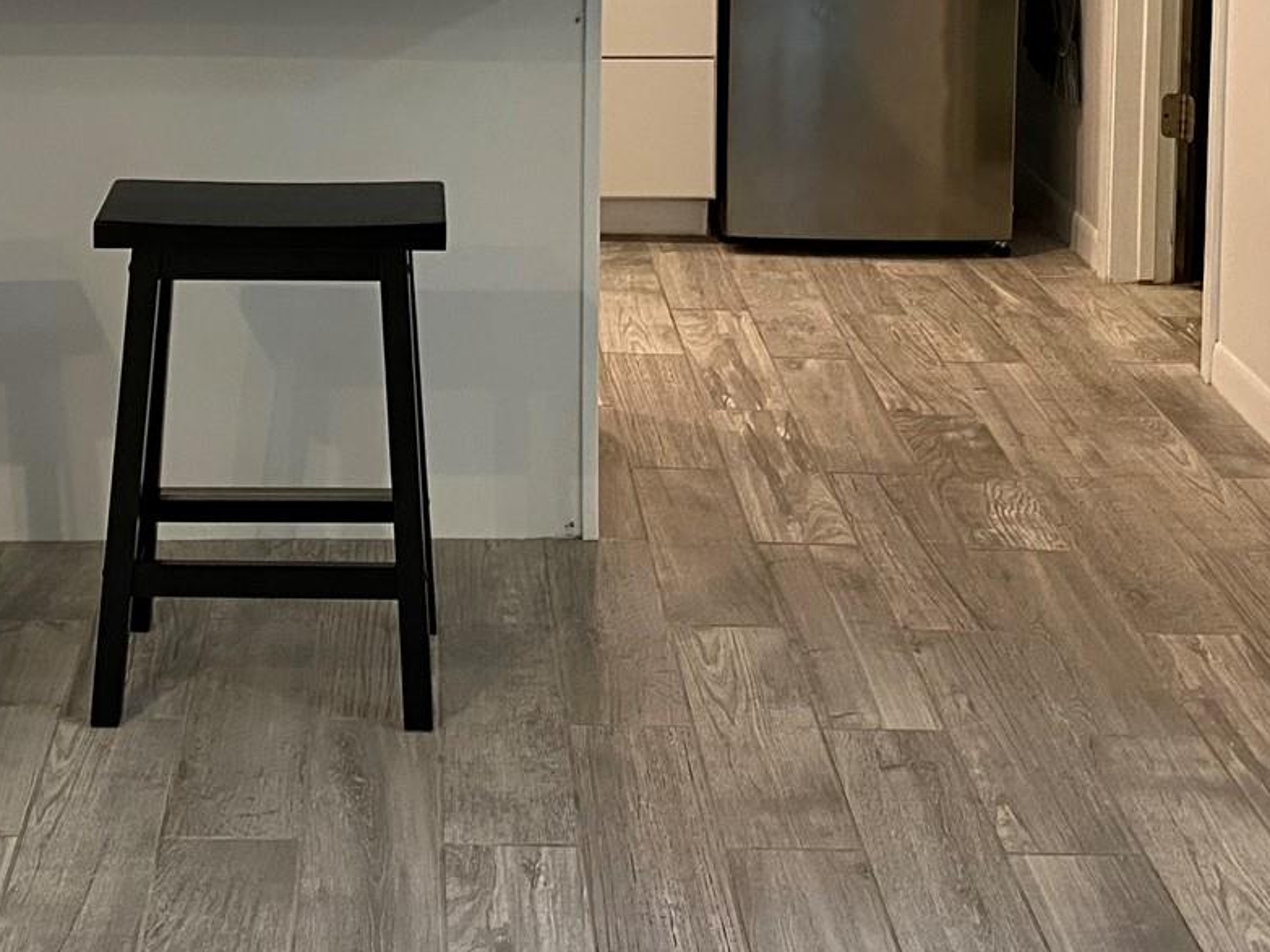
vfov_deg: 20.5
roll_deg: -0.4
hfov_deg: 28.4
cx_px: 420
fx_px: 2494
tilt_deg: -6.3
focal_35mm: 68
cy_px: -135
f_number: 1.8
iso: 160
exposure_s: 1/60
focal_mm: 4.25
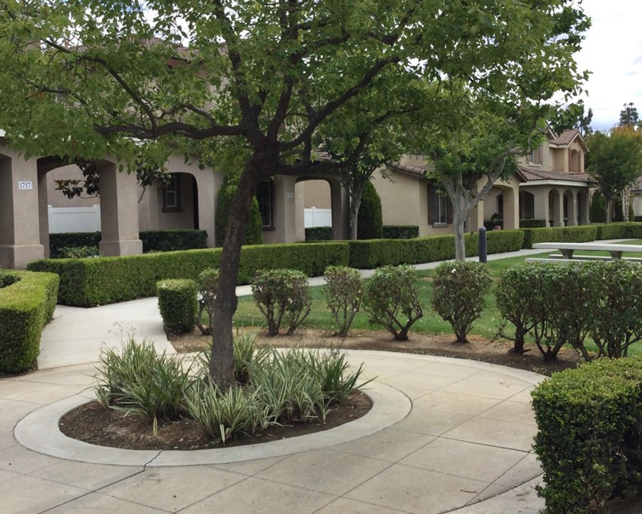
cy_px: 251
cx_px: 337
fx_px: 779
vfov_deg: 36.5
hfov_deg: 44.8
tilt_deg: -6.3
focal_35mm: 41
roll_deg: +1.0
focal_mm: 3.3
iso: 25
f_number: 2.4
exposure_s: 1/506
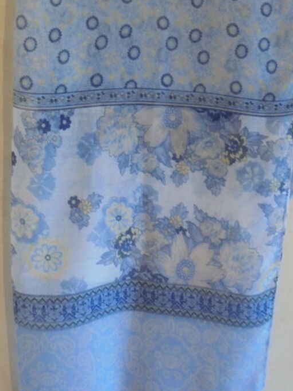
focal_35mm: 51
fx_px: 576
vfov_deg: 36.3
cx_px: 130
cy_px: 83
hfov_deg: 28.5
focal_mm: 4.6
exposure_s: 1/30
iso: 400
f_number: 3.5
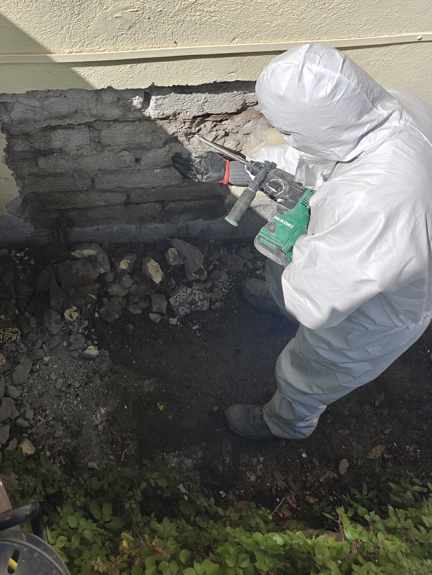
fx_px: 566
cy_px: 151
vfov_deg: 51.9
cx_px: 128
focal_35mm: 34
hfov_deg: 41.0
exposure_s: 1/991
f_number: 1.6
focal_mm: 6.06
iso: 50
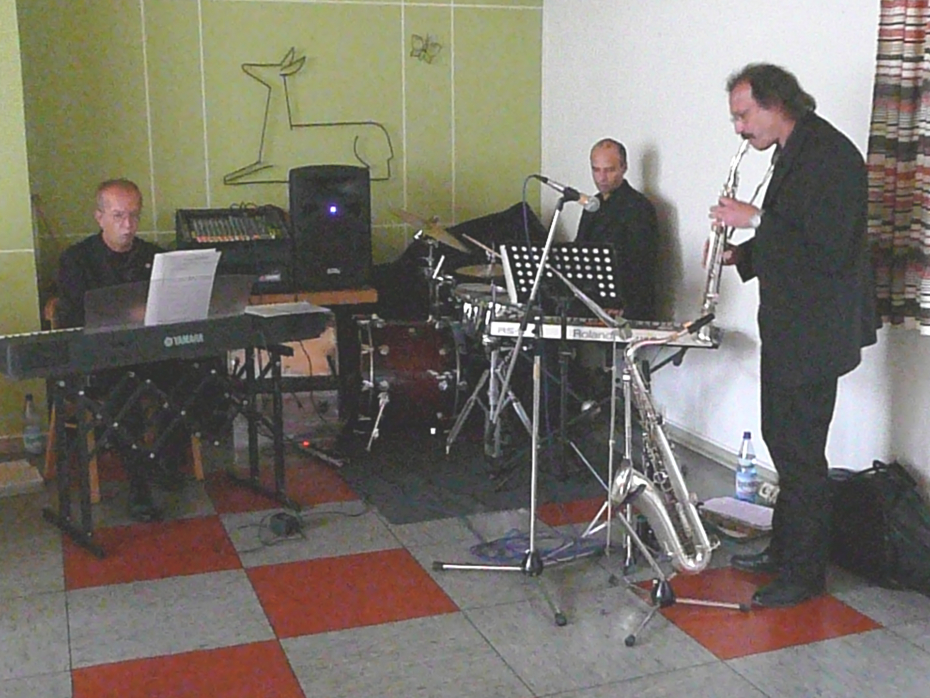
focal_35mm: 43
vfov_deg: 33.6
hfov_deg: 43.9
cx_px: 465
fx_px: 1155
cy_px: 349
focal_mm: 7
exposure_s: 1/40
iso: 3200
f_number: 4
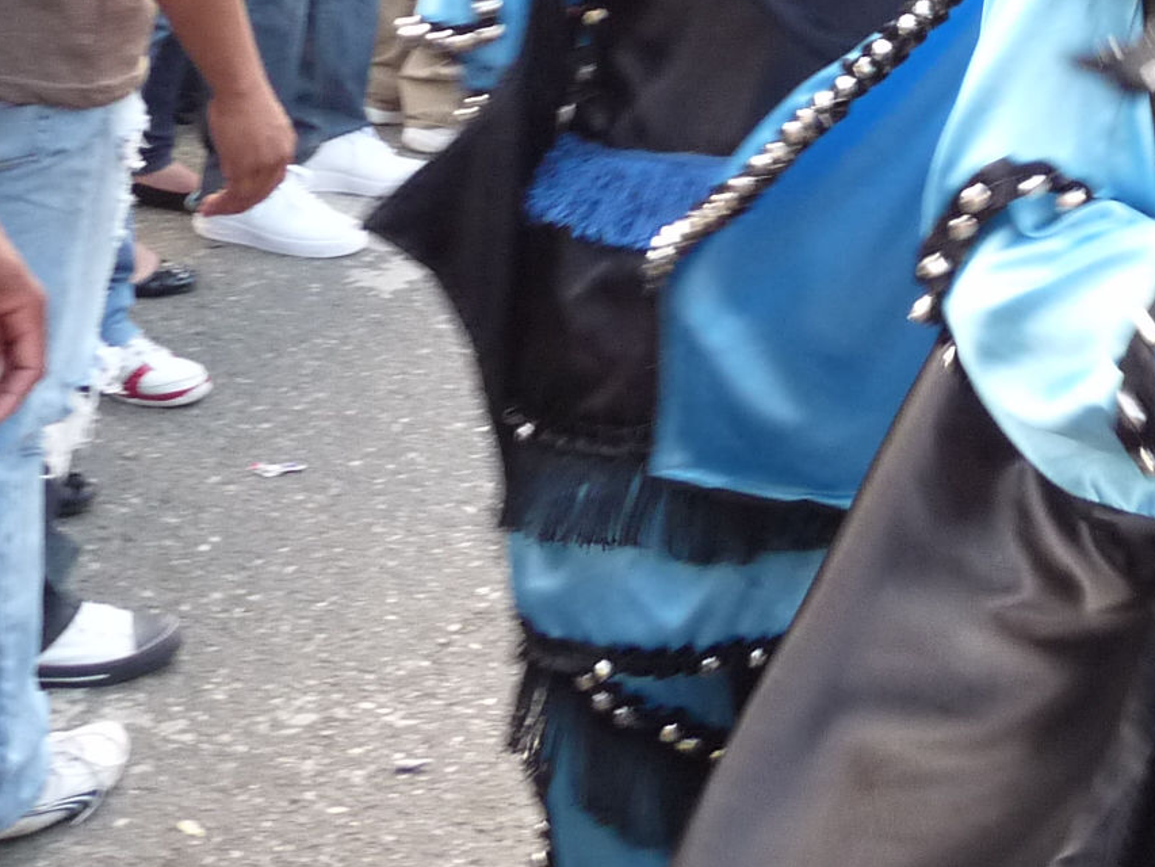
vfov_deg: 17.3
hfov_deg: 22.5
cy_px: -213
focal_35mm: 81
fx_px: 2703
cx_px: 1327
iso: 200
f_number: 2.8
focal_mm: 4.8
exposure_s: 1/60
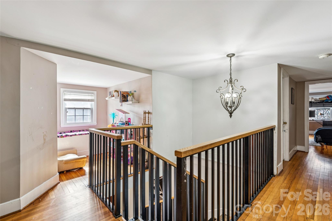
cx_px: 166
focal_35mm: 16
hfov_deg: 95.3
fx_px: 151
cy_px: 110
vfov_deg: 72.4
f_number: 13
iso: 100
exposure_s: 1.3
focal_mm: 16.4
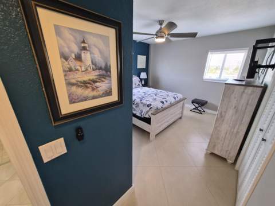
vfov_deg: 89.8
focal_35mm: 13
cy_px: 103
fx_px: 103
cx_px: 138
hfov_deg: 106.2
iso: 160
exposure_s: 1/60
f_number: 2.2
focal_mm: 1.7
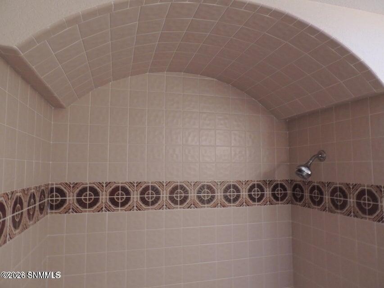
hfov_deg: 71.6
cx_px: 192
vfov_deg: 56.8
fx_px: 266
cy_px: 144
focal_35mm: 24
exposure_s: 1/13
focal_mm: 4.3
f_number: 4.2
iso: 400
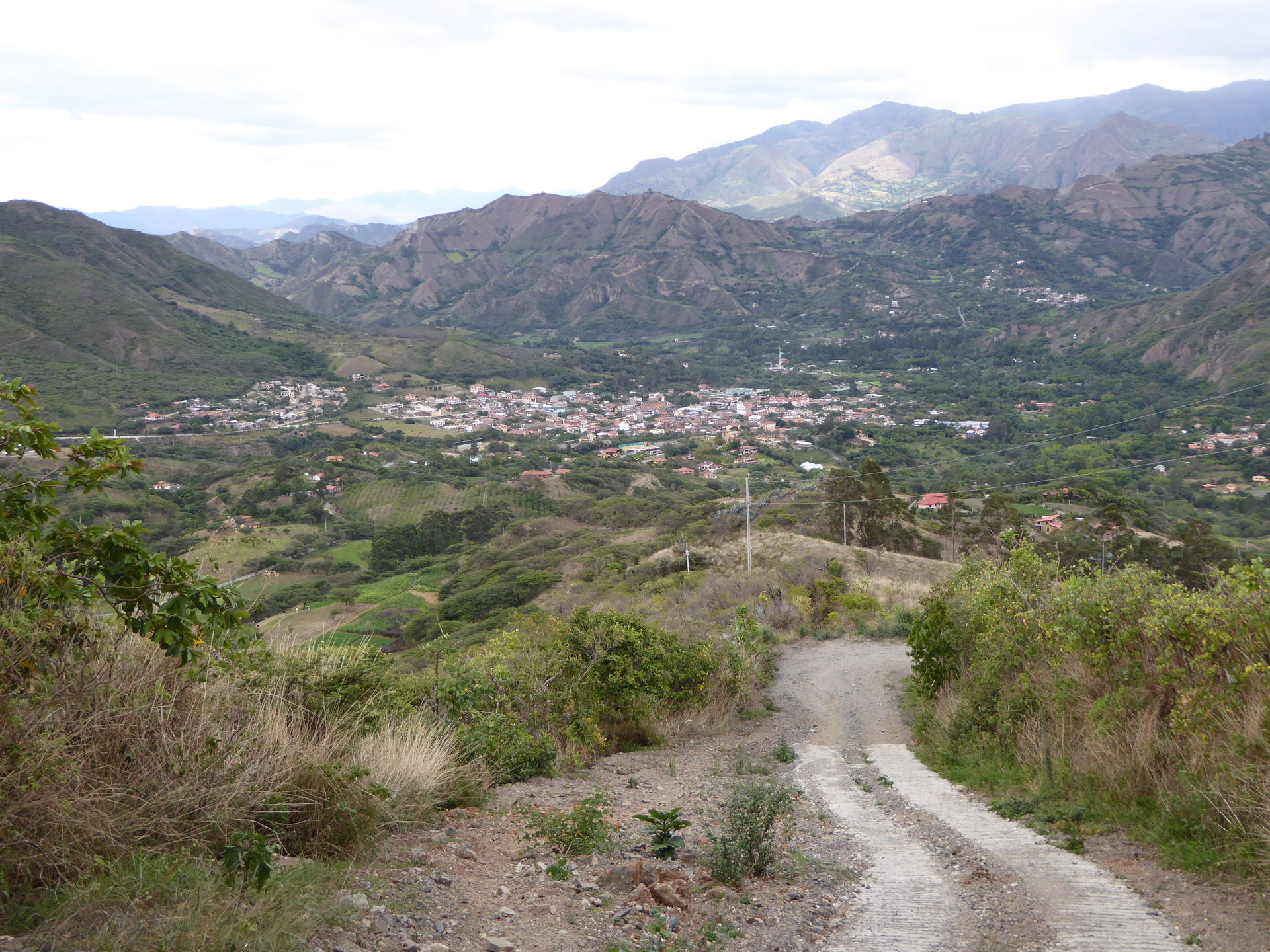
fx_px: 1541
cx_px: 635
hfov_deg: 44.8
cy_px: 476
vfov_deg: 34.3
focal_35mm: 42
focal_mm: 7.2
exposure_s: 1/250
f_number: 3.8
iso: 100
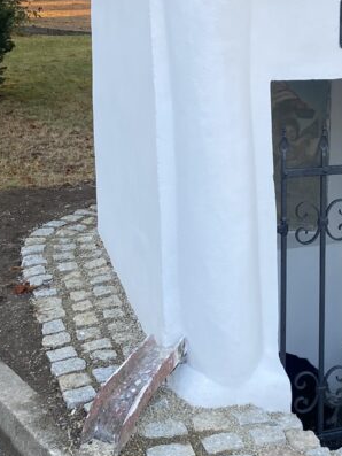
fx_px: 882
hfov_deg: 20.9
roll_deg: -0.9
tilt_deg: -9.3
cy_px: 175
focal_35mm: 67
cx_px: 378
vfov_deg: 28.9
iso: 32
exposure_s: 1/177
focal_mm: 4.25
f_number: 1.8
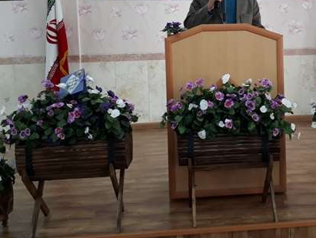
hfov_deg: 43.9
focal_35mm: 42
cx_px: 220
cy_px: 66
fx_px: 384
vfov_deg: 33.9
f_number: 1.9
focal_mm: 3.6
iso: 100
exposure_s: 1/33
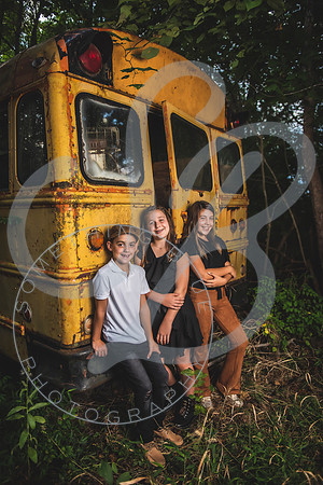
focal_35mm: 24
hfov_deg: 53.1
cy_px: 242
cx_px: 162
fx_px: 323
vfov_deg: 73.7
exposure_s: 1/160
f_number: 2.8
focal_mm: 24
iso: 100
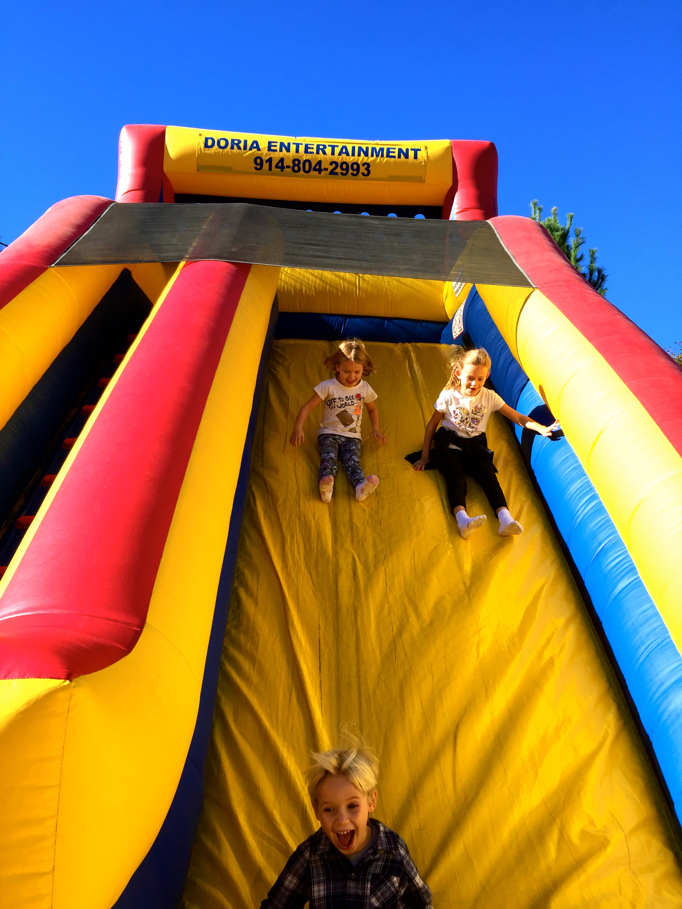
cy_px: 454
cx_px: 341
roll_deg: -0.8
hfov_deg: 48.2
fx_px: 762
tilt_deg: +9.8
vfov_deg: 61.7
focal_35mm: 29
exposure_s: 1/1041
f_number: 2.2
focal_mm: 4.15
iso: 32
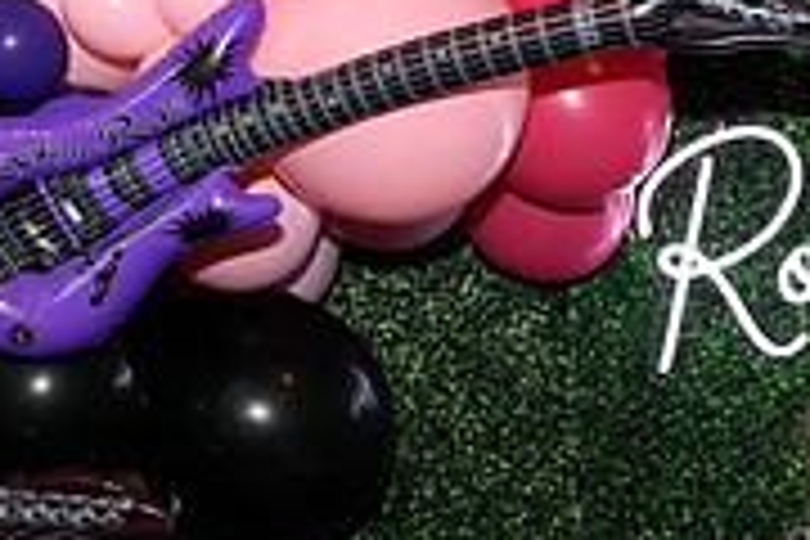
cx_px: 1035
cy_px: 812
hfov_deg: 19.0
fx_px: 2250
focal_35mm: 100
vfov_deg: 13.0
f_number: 6.3
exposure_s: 1/60
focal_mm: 31
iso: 500
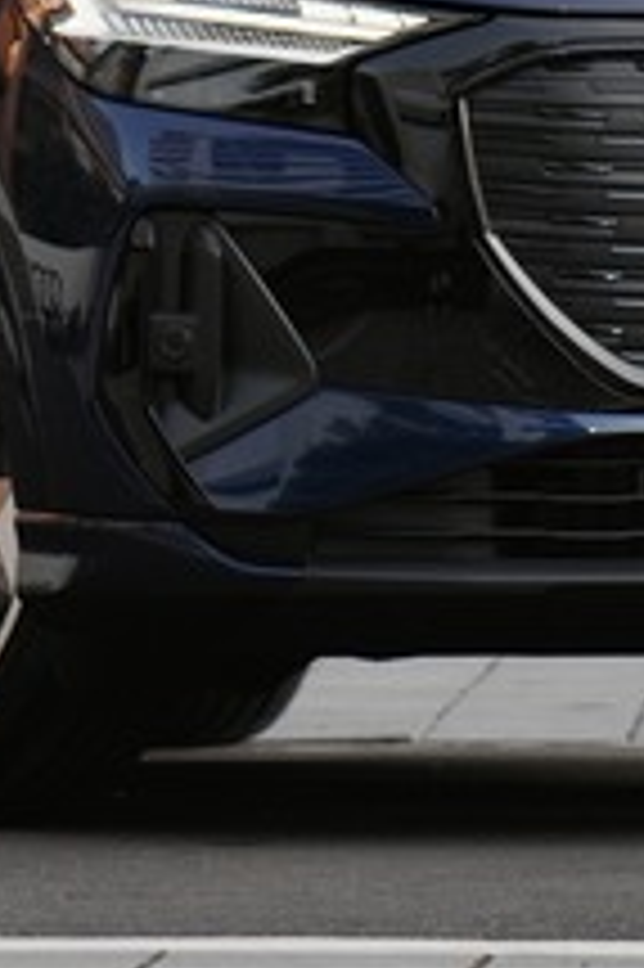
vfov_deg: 5.3
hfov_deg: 3.6
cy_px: -1144
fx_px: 10239
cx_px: 176
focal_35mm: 381
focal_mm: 70
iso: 100
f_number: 2.8
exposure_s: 1/400
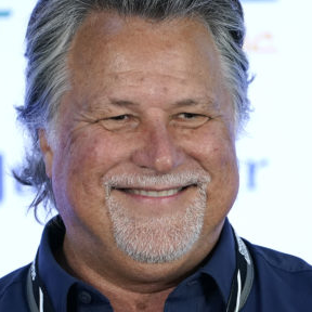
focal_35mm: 885
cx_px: 177
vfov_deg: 2.0
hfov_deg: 2.0
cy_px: 193
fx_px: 9025
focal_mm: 400
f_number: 5.6
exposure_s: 1/320
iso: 3200
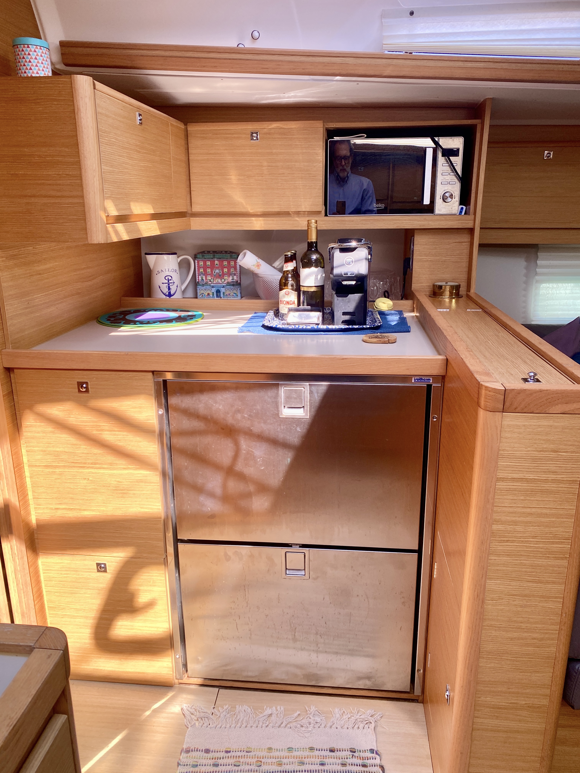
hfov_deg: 53.1
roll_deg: +0.2
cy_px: 386
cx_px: 290
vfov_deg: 67.3
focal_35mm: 26
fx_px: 581
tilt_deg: -16.4
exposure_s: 1/121
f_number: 1.8
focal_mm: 4.25
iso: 80
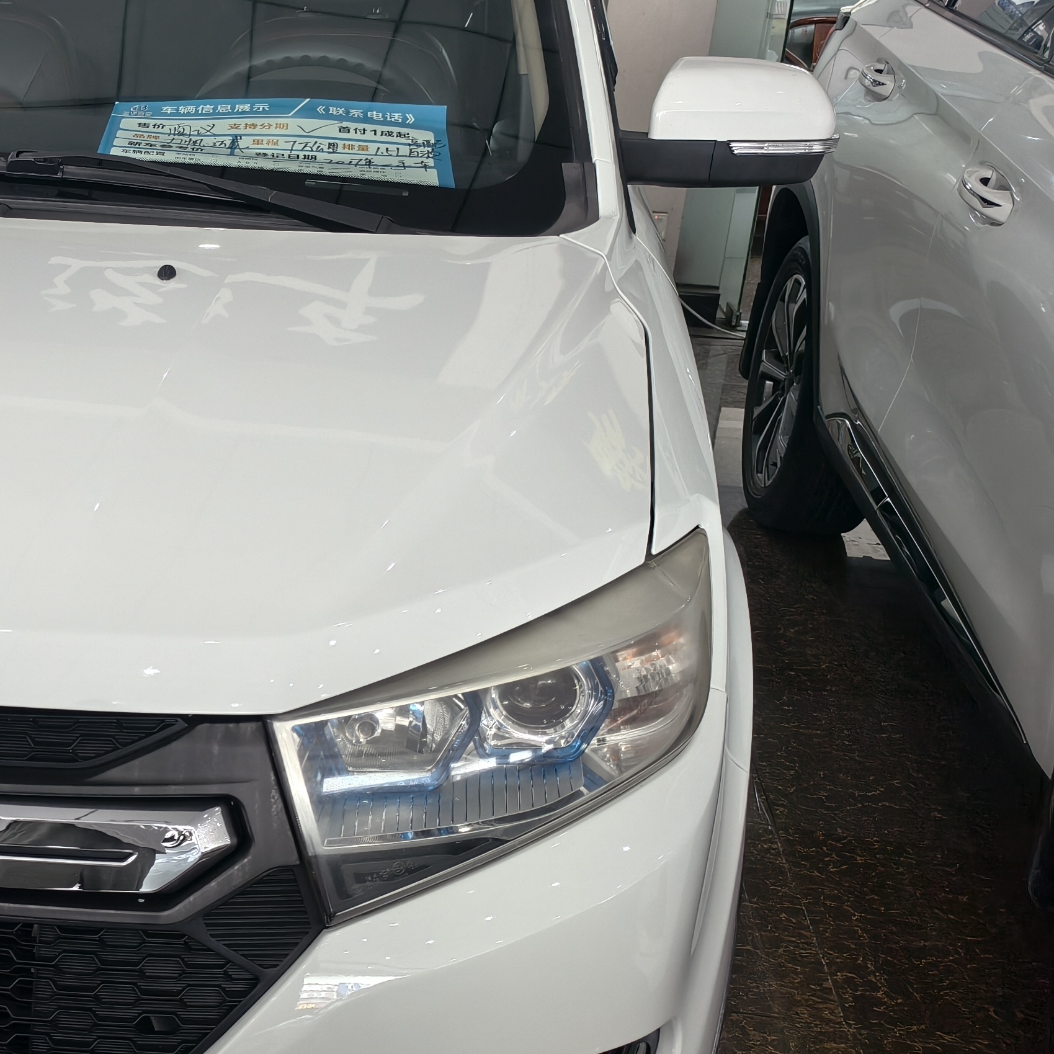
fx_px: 1688
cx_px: -50
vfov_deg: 34.6
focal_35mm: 49
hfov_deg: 31.5
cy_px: 601
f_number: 1.57
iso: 100
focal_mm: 5.6
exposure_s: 1/100
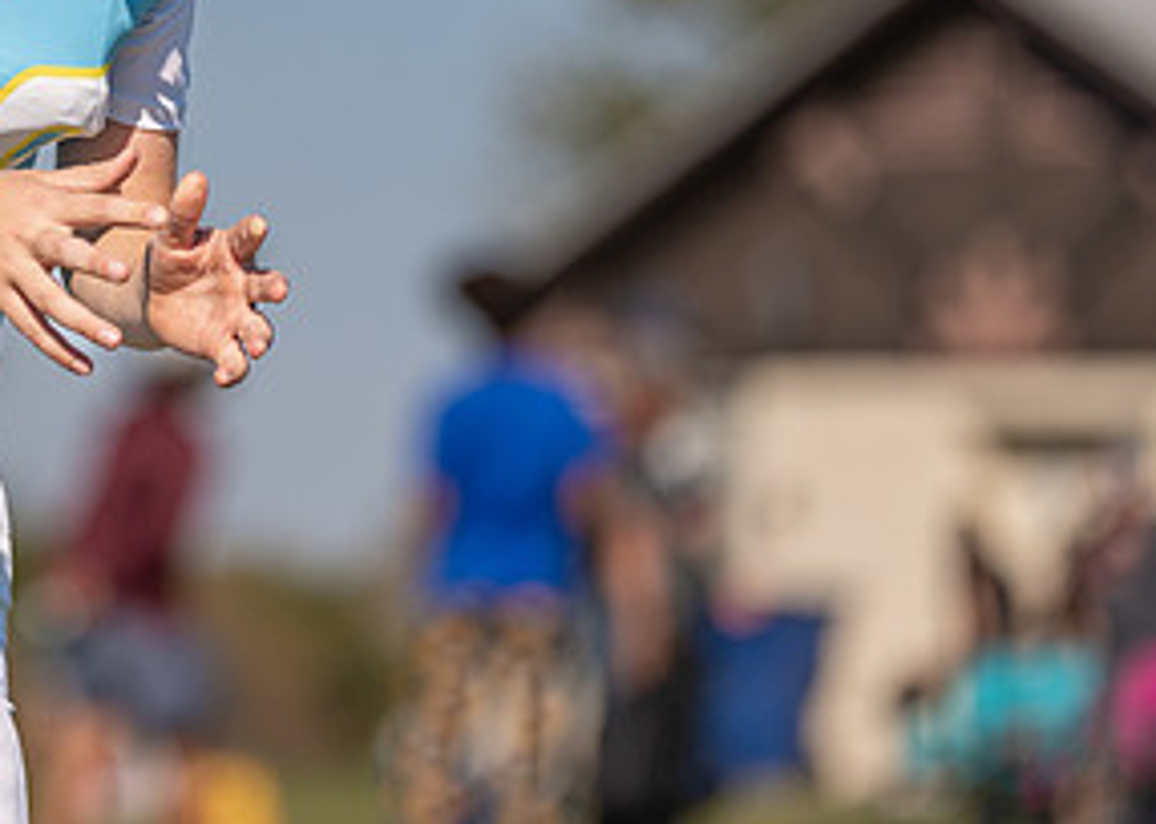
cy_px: 68
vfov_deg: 4.0
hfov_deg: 5.6
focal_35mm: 359
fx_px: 11781
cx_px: -31
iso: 100
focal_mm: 155
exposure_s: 1/4000
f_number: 2.8
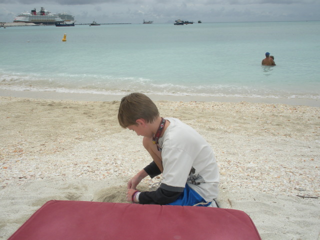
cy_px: 120
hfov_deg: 51.4
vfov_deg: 39.7
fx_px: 333
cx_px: 160
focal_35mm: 36
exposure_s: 1/610
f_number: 5.6
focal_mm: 6.3
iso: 88
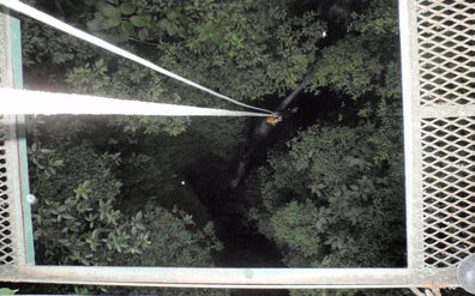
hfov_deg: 62.9
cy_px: 128
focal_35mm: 30
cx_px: 238
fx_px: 388
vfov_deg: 41.7
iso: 500
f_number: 3.2
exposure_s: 1/30
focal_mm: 5
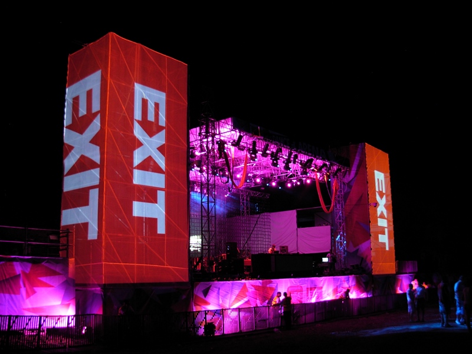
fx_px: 518
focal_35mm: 38
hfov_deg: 49.0
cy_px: 177
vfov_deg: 37.7
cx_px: 236
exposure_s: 1/4
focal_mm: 6.3
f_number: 2.9
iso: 154
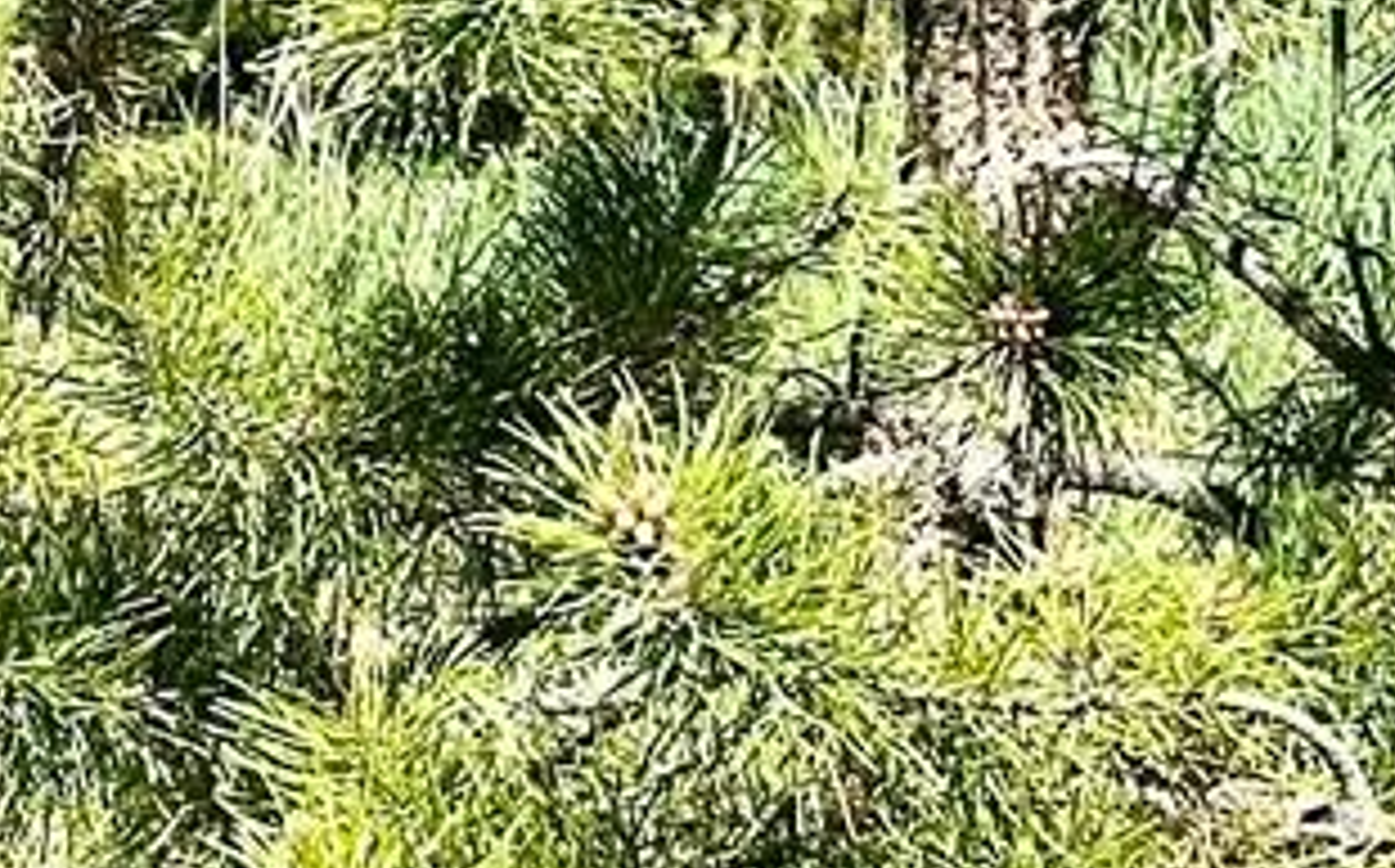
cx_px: -1485
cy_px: -1313
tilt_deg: -5.7
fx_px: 9988
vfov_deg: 4.8
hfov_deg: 7.6
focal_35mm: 263
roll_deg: -3.4
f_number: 1.78
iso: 64
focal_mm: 6.86
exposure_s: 1/1848
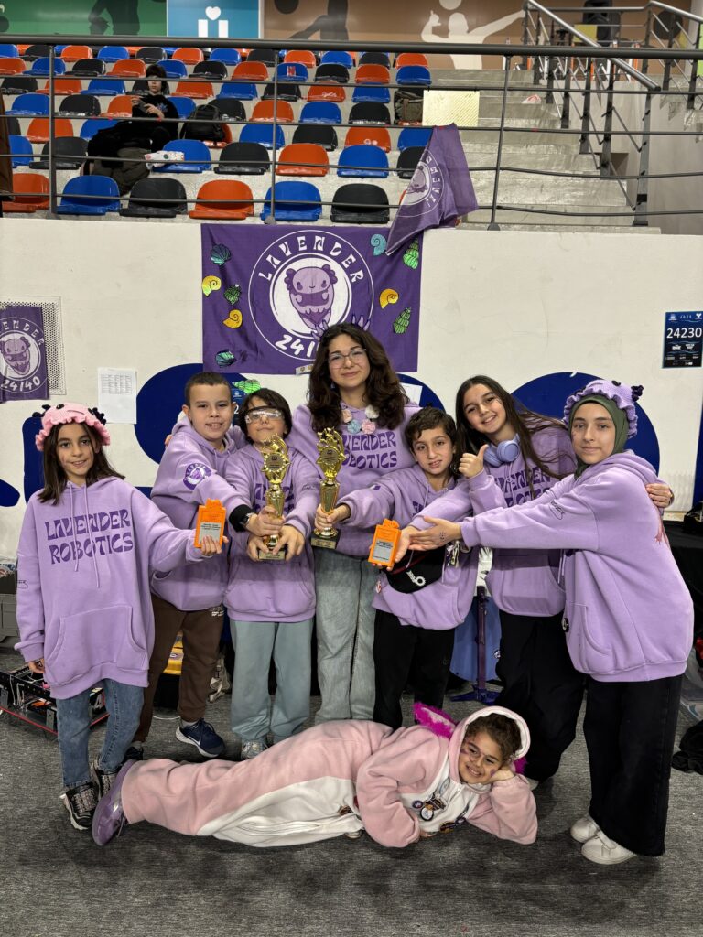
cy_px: 468
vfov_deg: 67.3
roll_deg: -2.5
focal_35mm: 26
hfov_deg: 53.1
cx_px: 352
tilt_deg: -9.8
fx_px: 704
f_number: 1.6
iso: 125
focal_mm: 5.96
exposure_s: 1/74
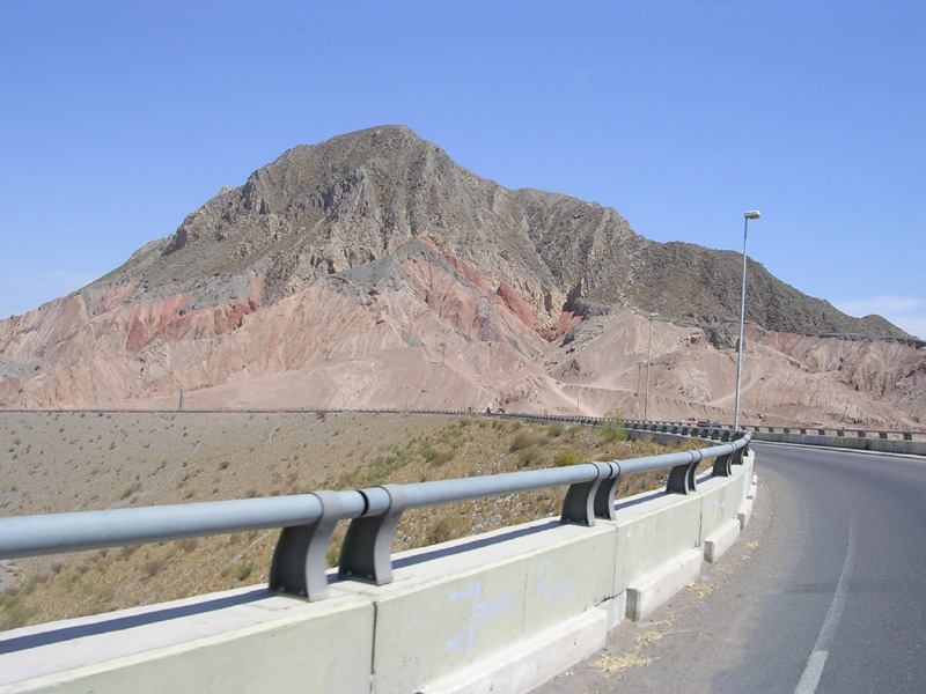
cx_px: 463
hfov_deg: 49.0
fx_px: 1017
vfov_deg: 37.7
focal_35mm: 38
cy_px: 347
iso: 50
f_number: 5.6
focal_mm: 5.8
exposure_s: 1/348
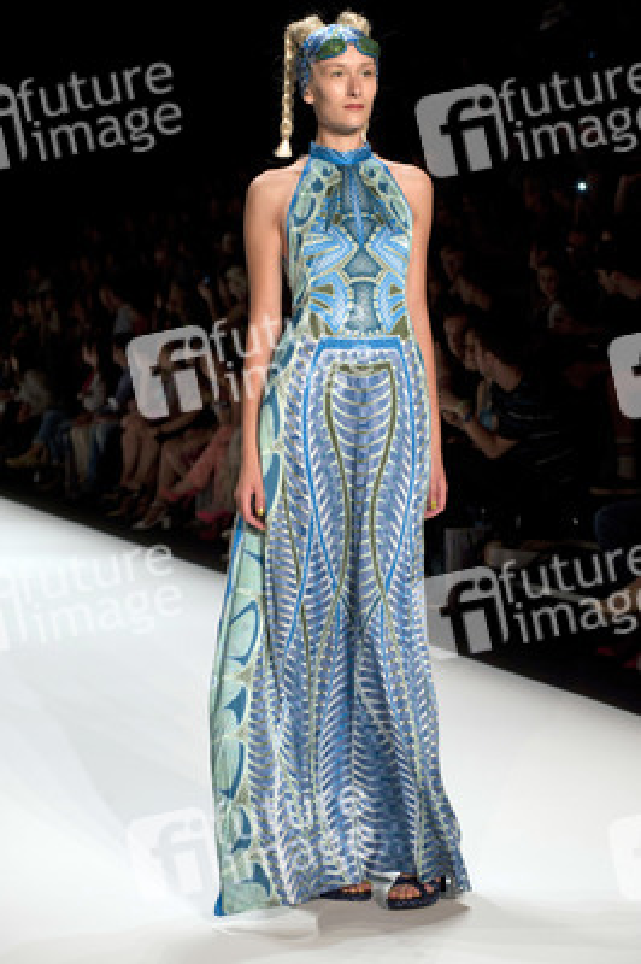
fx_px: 2140
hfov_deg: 17.0
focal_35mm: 80
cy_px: 482
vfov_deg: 25.4
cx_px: 320
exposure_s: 1/250
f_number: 7.1
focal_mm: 80
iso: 1600
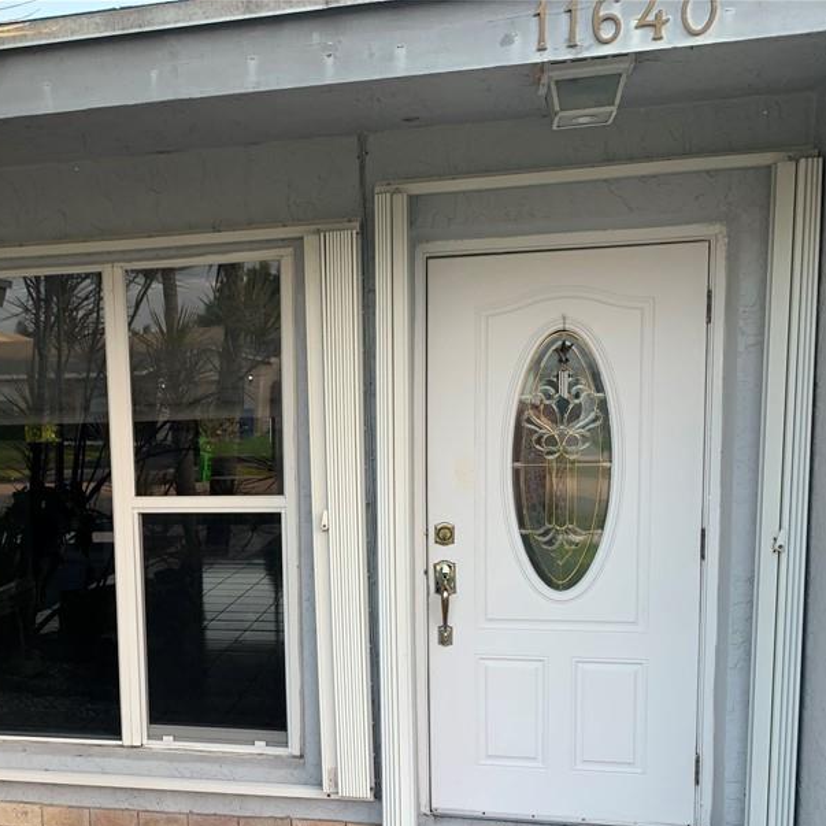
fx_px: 1053
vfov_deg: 42.5
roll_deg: +2.2
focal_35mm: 39
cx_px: 200
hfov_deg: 41.5
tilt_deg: -6.7
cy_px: 525
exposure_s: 1/121
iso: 50
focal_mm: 4.25
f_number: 1.8
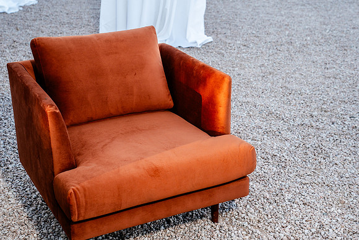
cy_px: 120
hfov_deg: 32.8
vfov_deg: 22.2
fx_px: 609
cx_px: 180
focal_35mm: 61
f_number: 5.6
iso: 200
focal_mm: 54
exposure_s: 1/100
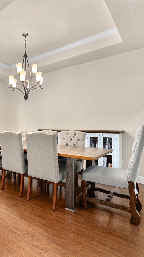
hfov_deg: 40.4
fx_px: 156
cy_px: 126
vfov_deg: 78.7
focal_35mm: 23
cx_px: -13
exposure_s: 1/3
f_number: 8
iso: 800
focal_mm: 14
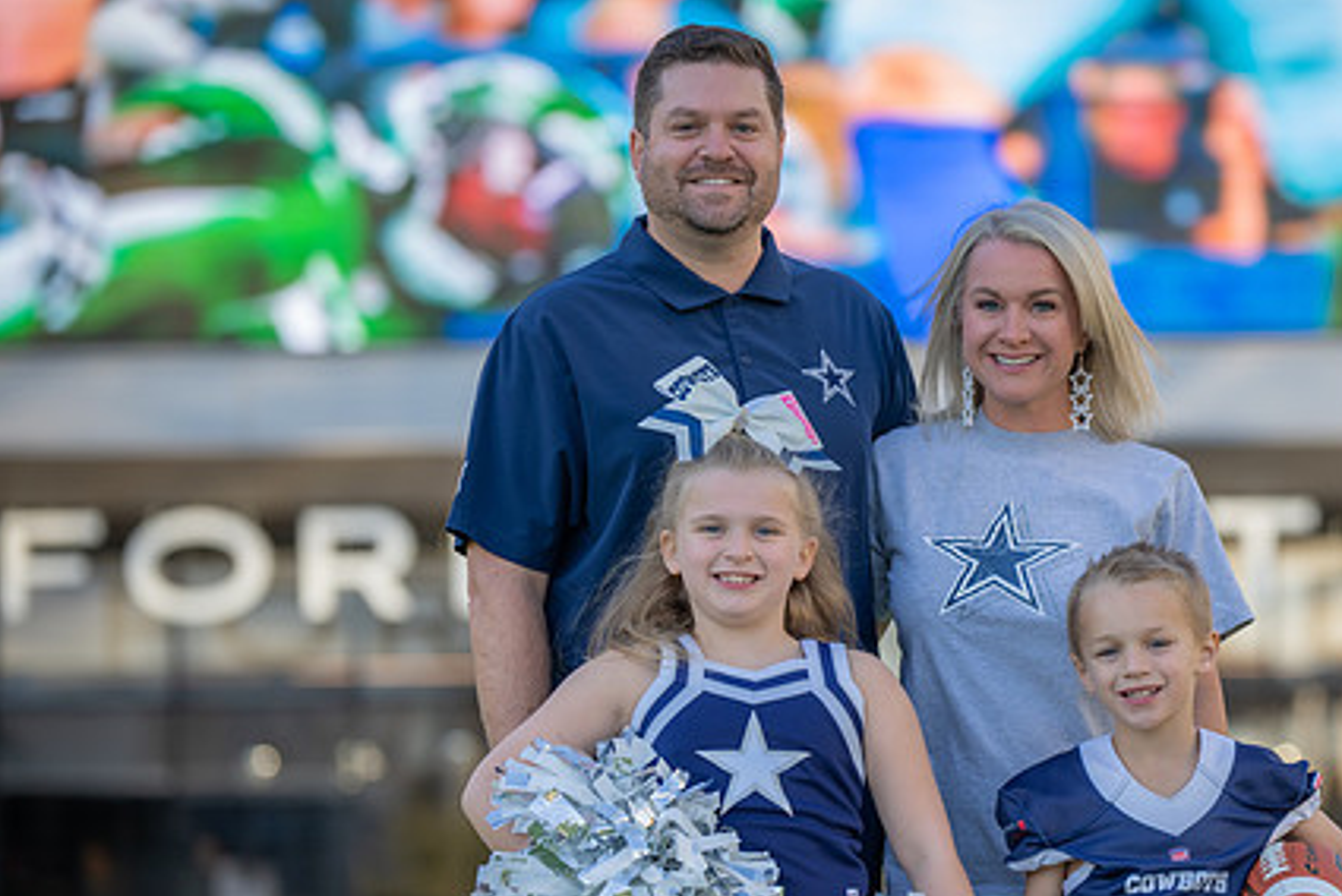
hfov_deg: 11.7
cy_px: 557
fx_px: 6565
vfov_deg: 7.8
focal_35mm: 176
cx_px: 887
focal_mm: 129
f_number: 2.8
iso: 100
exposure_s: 1/320
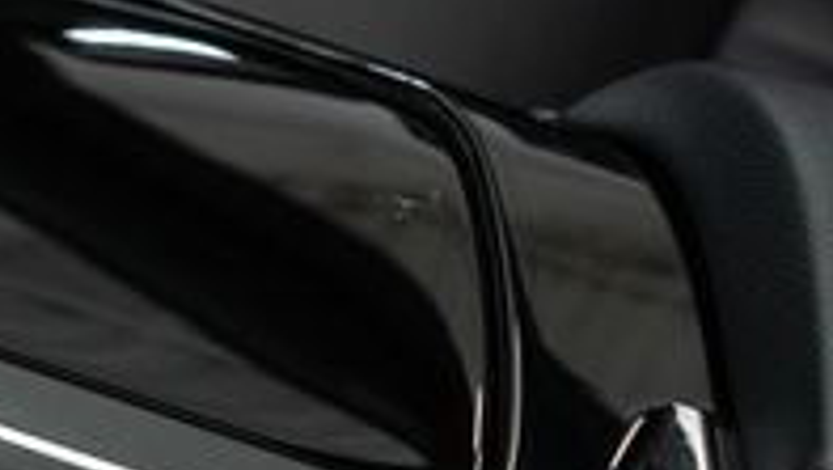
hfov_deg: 14.0
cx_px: -444
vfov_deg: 8.5
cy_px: 248
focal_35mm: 143
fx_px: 3160
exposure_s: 1/50
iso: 800
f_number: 3.5
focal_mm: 28
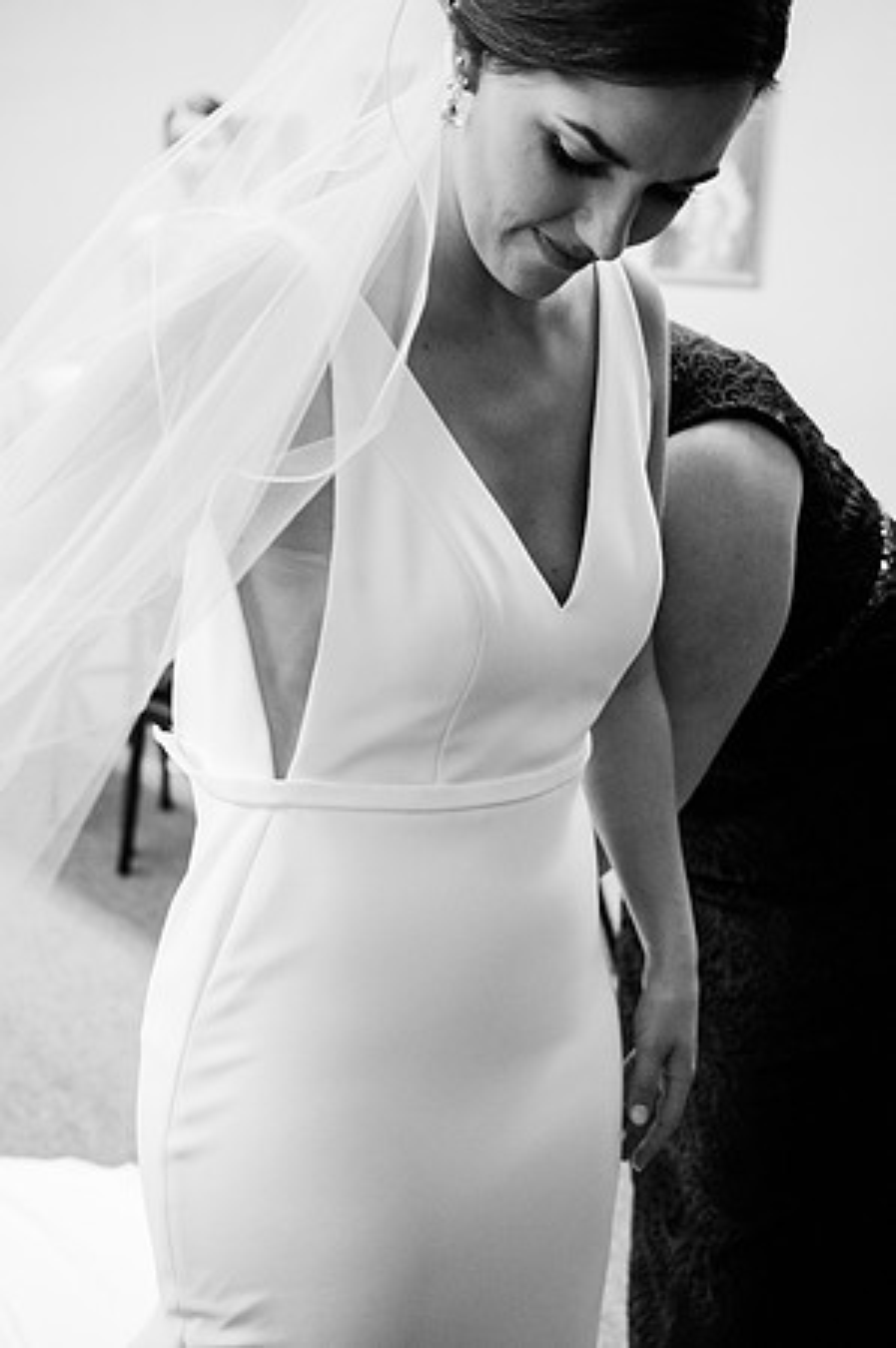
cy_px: 674
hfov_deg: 29.8
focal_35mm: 45
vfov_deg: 43.6
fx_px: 1684
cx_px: 448
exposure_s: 1/250
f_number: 4
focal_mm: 45
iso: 1600
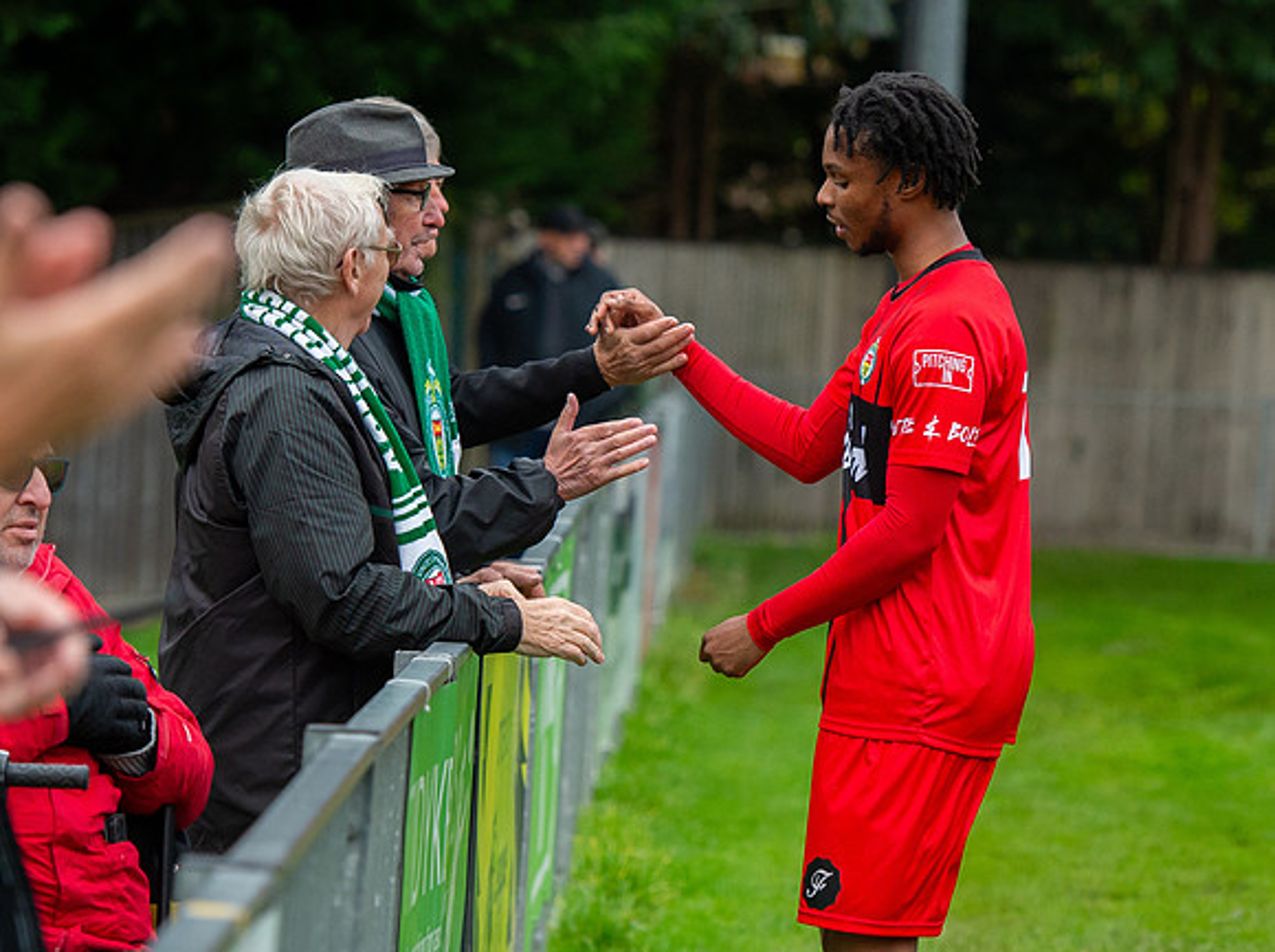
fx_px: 8493
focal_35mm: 231
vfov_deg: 6.4
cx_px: 981
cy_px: 473
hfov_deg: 8.6
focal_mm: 135
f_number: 4
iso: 1600
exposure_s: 1/1000
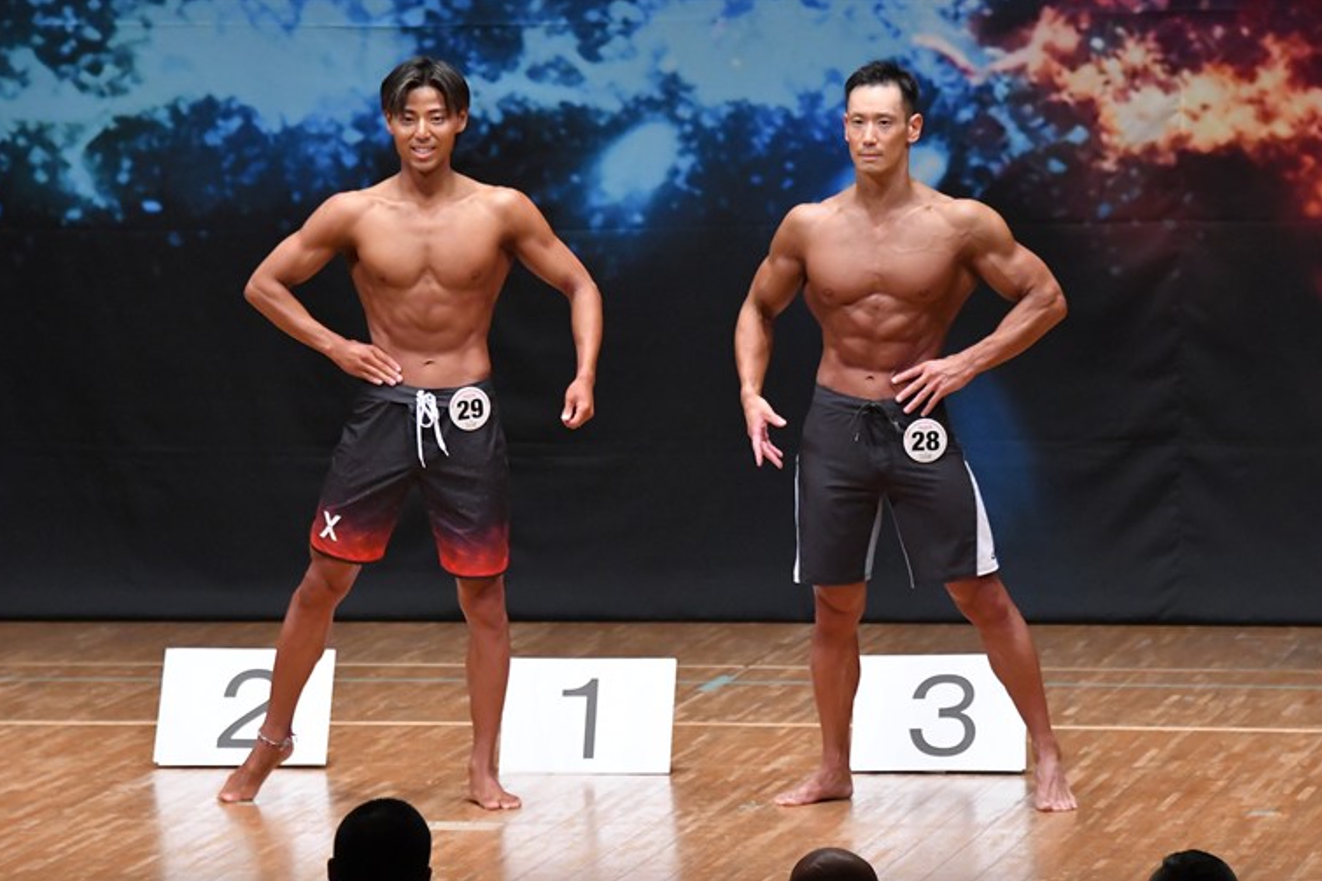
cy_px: 447
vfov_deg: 5.0
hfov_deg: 7.4
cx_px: 659
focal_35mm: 277
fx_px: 10169
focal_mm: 180
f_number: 5.6
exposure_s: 1/400
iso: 6400
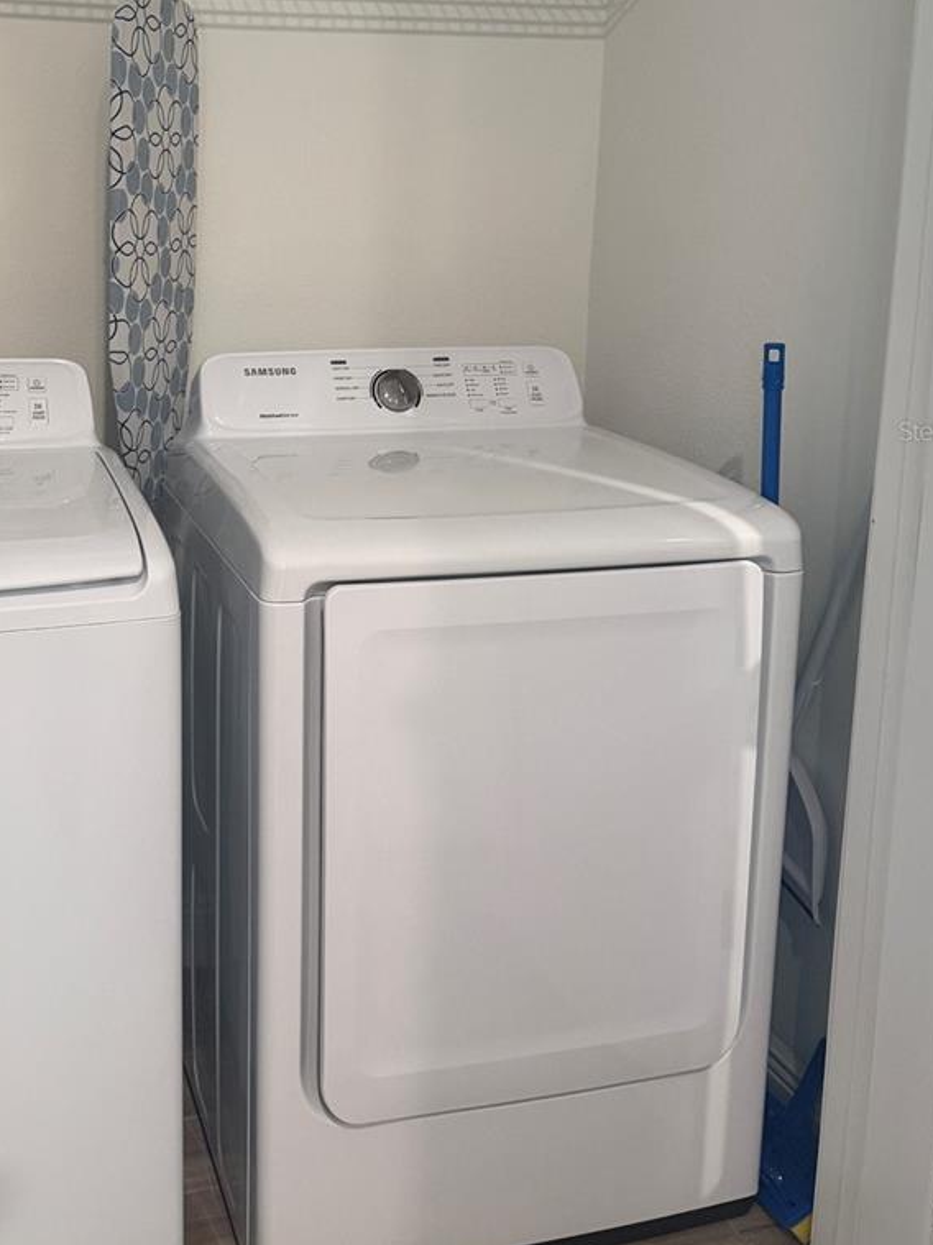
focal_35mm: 38
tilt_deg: -10.1
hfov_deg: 37.1
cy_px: 430
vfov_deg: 48.3
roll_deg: -1.0
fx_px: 1366
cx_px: 276
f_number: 1.78
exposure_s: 1/60
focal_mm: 6.76
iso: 320
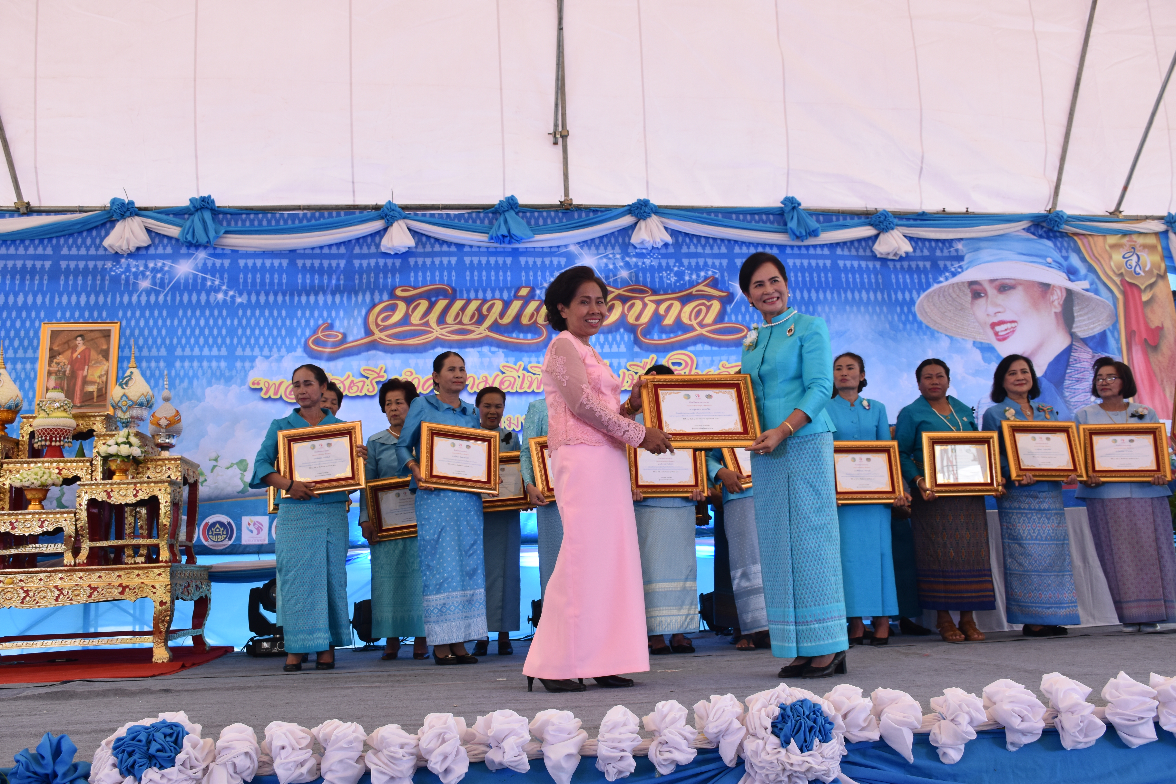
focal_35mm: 34
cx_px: 588
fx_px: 1127
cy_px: 392
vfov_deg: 38.4
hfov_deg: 55.1
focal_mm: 23
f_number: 8
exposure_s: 1/250
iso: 400
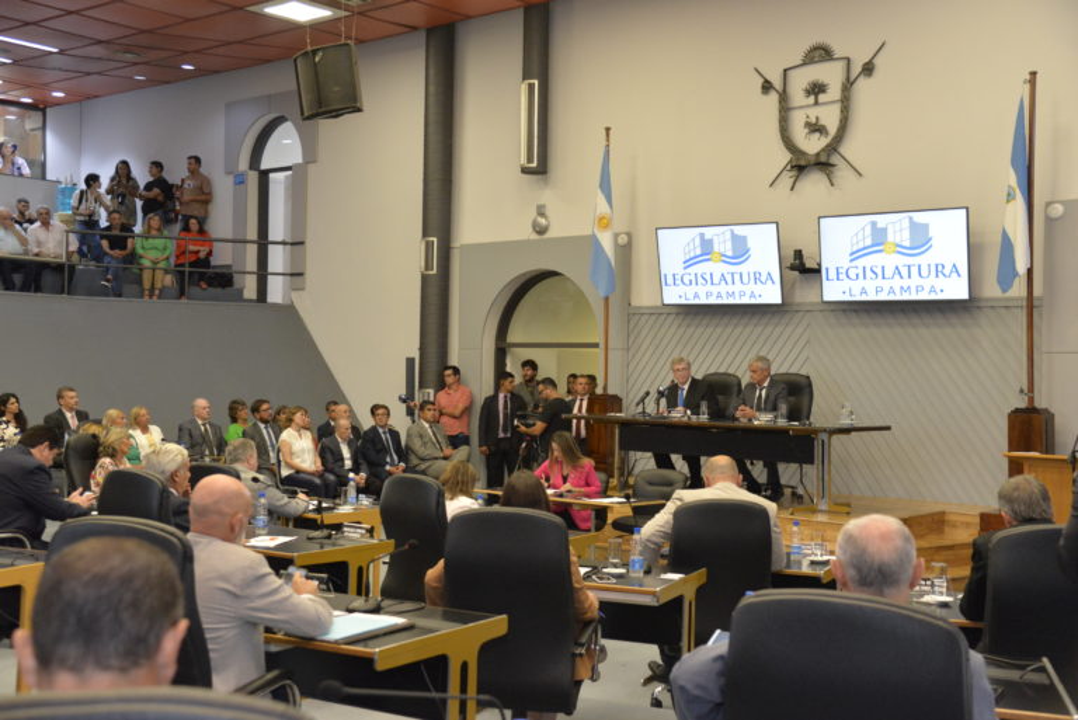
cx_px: 539
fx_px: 1318
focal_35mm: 44
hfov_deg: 44.5
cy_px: 360
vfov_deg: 30.6
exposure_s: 1/125
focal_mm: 44
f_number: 4.5
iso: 4000
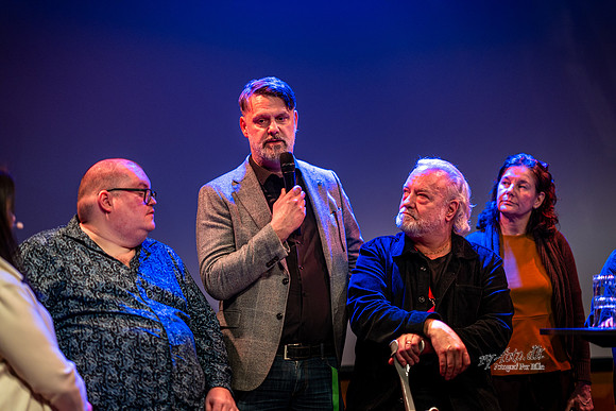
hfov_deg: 23.9
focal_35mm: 85
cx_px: 308
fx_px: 1455
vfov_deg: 16.1
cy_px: 206
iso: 1250
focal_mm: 85
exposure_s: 1/200
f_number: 1.4
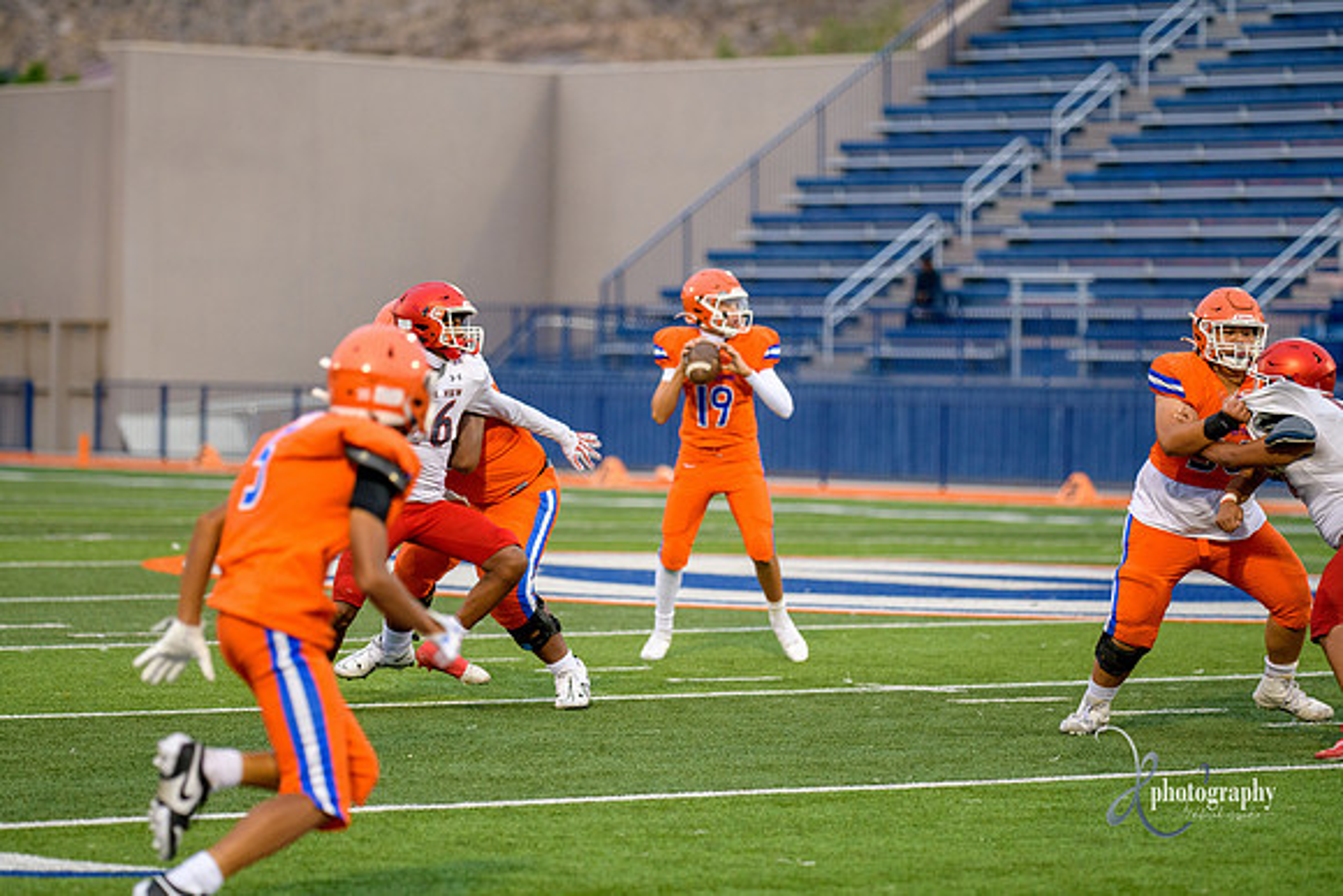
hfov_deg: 12.1
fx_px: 6343
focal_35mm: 170
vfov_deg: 8.1
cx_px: 672
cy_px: 448
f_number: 2.8
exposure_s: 1/1000
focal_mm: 170
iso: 1000
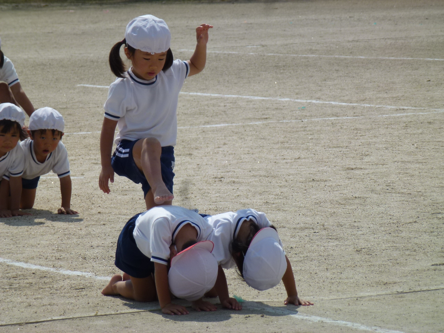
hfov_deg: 6.5
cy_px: 166
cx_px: 222
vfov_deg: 4.9
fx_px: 3899
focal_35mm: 304
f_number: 5.7
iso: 100
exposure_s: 1/1300
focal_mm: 54.5
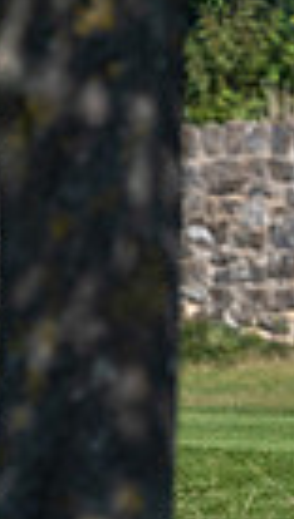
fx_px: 27285
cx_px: 920
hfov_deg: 0.6
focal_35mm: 1976
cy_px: 139
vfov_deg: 1.1
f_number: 6.3
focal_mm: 300
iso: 200
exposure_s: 1/1600
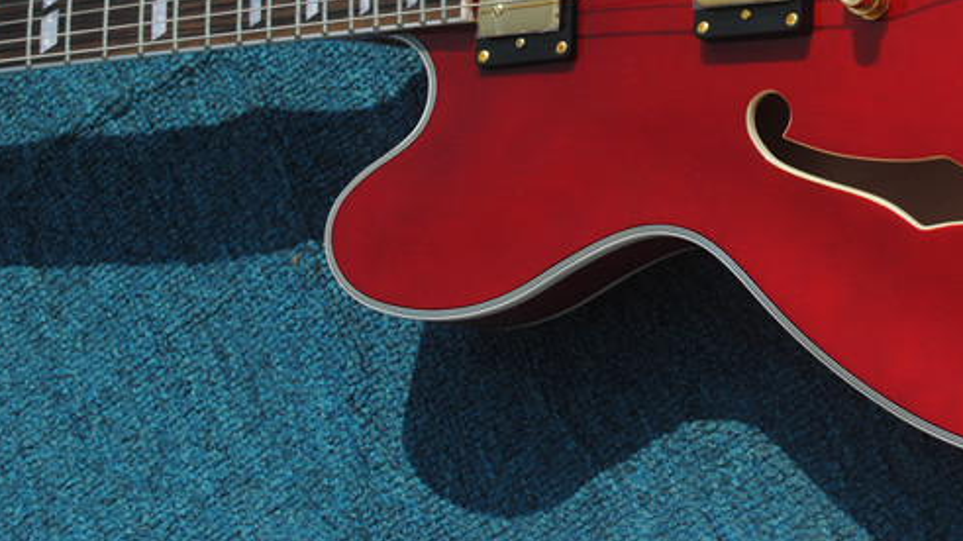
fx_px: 2861
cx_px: 896
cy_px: -74
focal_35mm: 112
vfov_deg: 10.7
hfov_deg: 18.7
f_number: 9
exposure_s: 1/320
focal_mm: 35
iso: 100
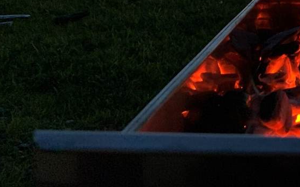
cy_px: -42
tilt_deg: -8.0
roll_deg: +1.2
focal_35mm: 63
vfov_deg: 19.3
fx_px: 515
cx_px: 340
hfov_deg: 29.0
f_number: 1.8
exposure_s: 1/42
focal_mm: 4.25
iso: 400
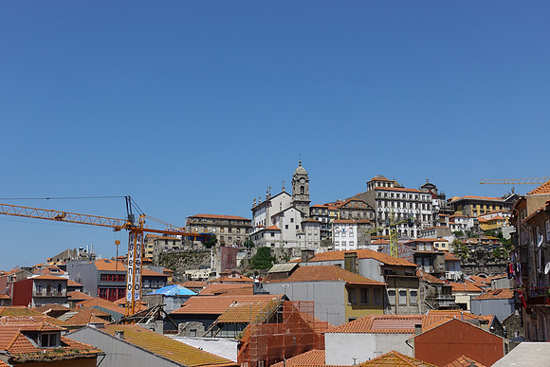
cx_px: 275
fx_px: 642
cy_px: 184
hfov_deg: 46.4
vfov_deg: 31.9
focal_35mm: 42
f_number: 5.6
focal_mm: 15.52
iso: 125
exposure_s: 1/100
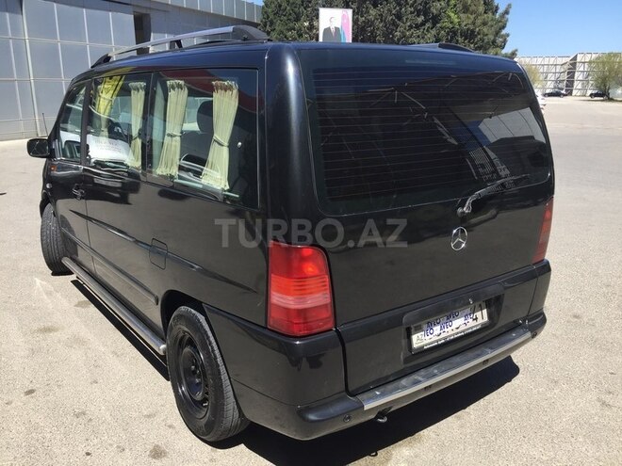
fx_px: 521
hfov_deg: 61.7
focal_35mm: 29
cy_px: 233
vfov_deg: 48.2
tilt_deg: -15.5
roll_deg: +0.2
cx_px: 311
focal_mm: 4.15
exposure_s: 1/1130
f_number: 2.2
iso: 32
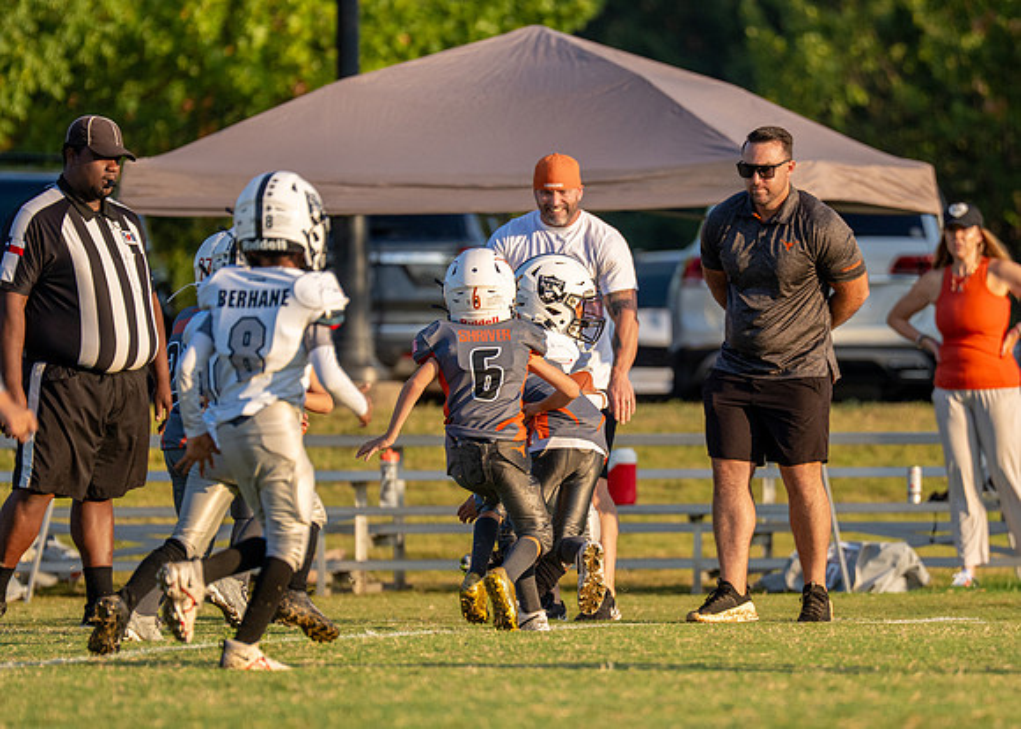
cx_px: 584
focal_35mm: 343
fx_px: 9931
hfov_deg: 5.9
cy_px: 419
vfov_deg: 4.2
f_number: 2.8
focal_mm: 200
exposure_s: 1/3200
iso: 320
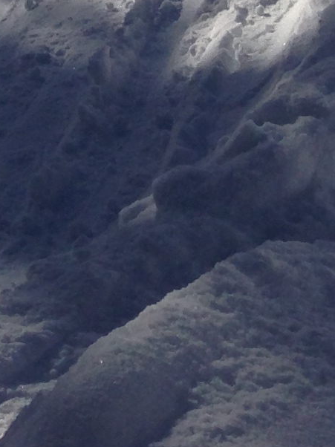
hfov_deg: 8.2
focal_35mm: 179
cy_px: -755
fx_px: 2311
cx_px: -109
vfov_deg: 9.4
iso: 50
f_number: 2.4
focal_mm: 4.13
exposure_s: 1/4525
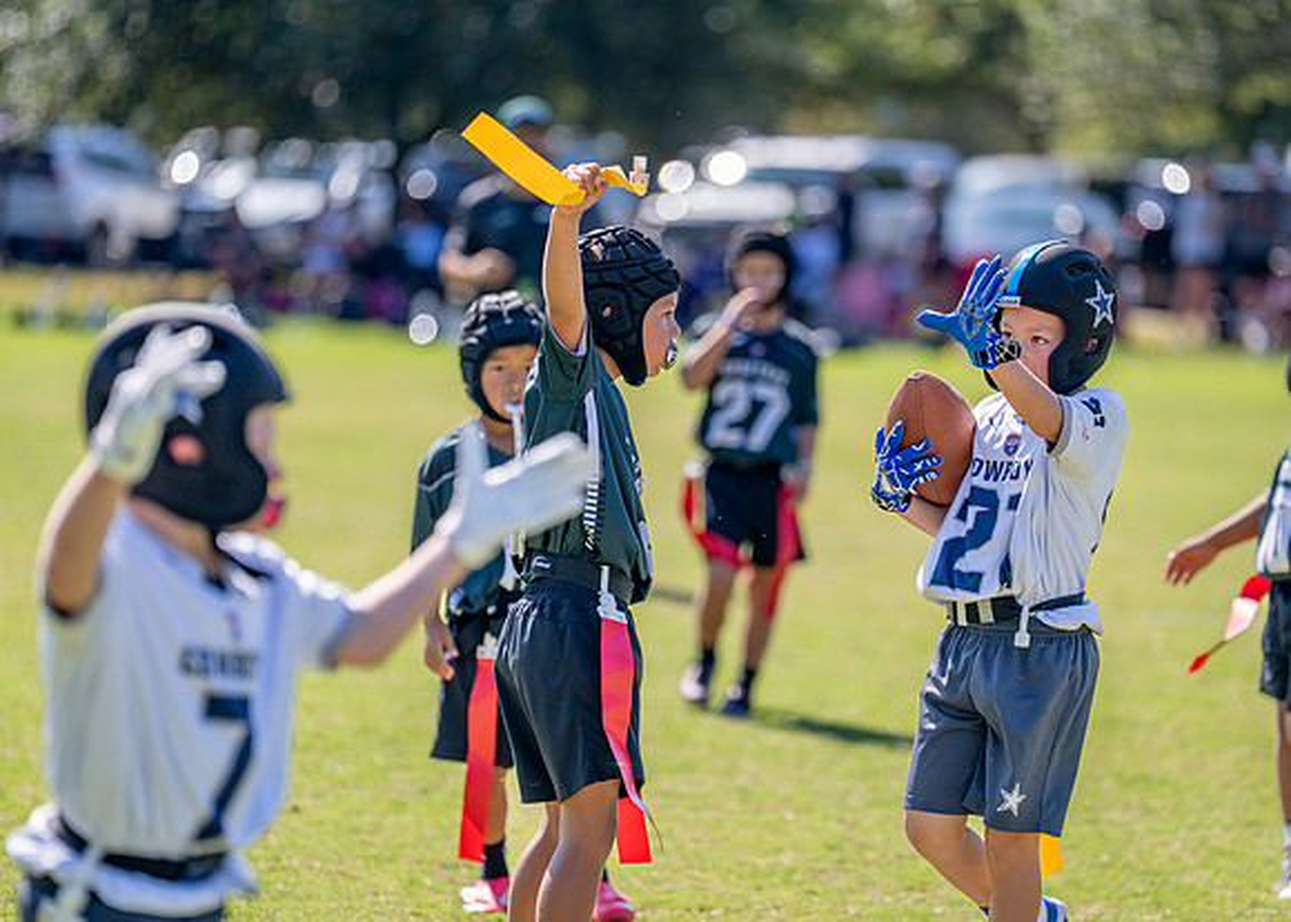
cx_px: 687
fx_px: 7209
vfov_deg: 7.3
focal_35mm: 197
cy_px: 502
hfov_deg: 10.2
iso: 125
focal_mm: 165
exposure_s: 1/2000
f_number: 2.8
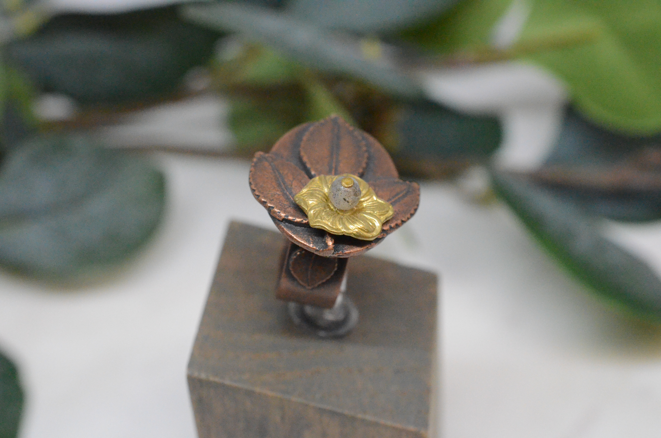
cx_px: 330
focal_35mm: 60
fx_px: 1099
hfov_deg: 33.5
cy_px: 219
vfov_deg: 22.5
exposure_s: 1/800
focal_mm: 40
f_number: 8
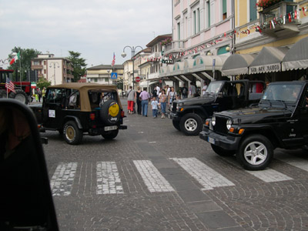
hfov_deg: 49.0
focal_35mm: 38
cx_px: 154
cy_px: 116
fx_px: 338
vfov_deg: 37.7
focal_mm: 8
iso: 100
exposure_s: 1/142
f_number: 7.6
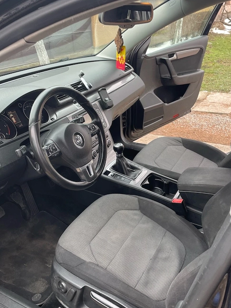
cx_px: 101
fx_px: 285
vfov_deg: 56.6
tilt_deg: -30.6
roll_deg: +3.0
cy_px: 177
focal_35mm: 32
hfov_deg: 44.1
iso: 64
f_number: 1.6
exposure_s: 1/121
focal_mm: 4.2
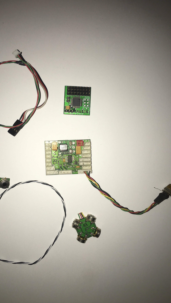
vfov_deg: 61.0
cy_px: 153
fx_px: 258
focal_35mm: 32
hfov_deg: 36.5
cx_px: 68
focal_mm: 4.15
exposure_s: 1/122
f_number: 2.2
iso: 25
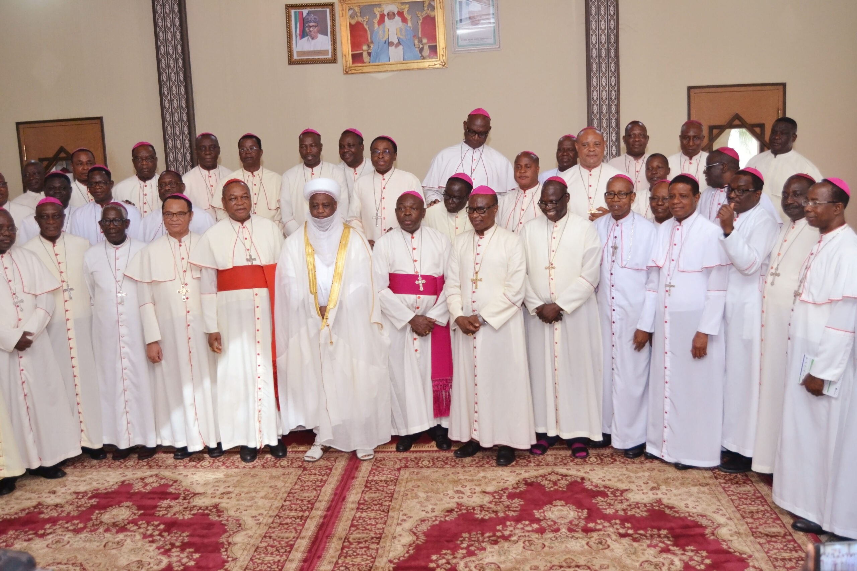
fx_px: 821
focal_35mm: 34
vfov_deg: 38.4
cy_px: 286
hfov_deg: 55.1
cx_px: 428
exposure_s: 1/125
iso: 1600
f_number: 4
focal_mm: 23
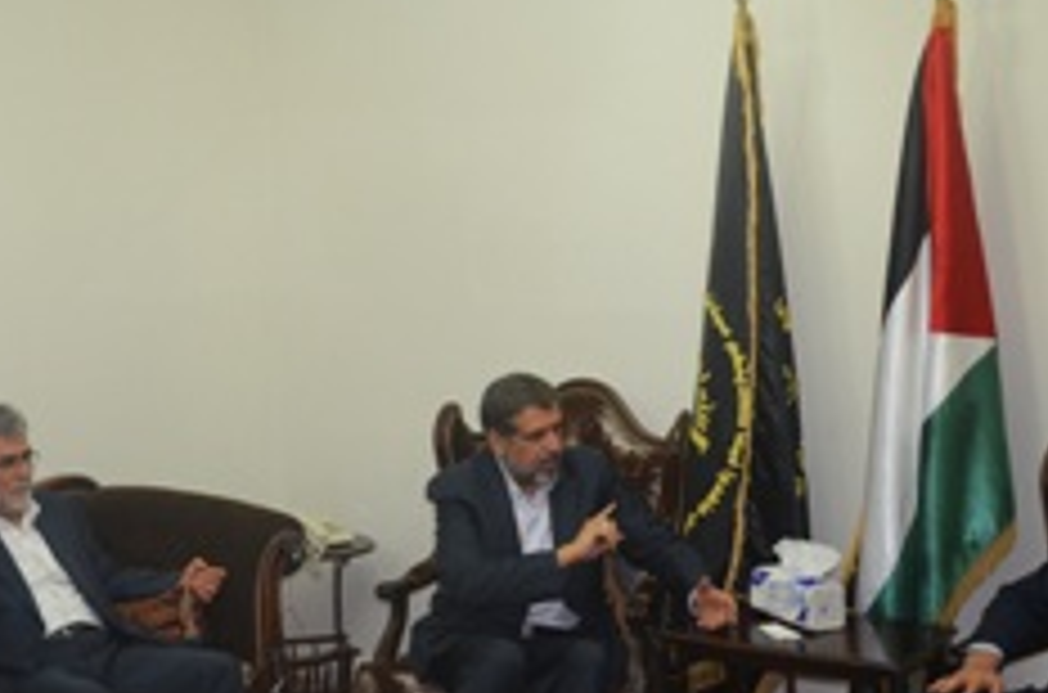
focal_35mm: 52
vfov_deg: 25.8
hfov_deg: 38.0
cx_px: 373
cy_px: 376
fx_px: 1510
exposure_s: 1/60
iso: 1250
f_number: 3.5
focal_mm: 18
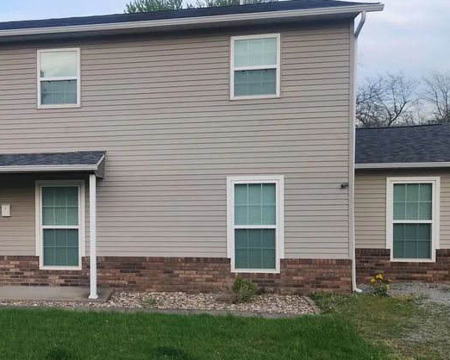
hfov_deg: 39.9
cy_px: 214
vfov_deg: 34.1
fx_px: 586
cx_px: 74
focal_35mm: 44
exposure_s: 1/225
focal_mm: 5.4
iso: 20
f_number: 1.8
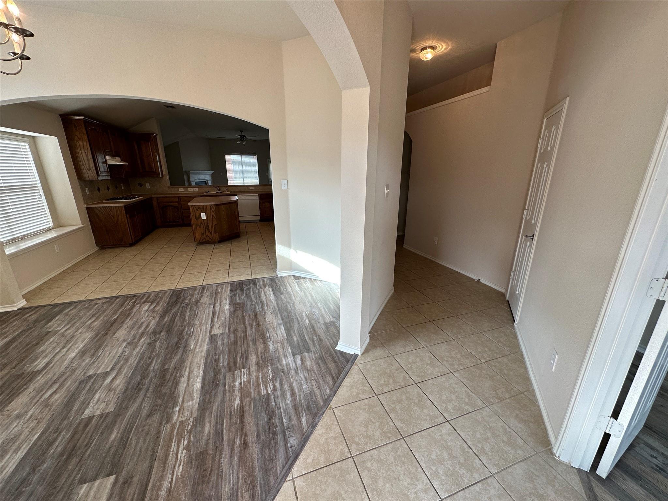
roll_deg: +0.4
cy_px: 250
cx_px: 334
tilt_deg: -17.9
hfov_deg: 102.1
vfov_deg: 85.7
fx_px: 270
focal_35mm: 14
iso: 80
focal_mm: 2.22
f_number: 2.2
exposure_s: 1/120
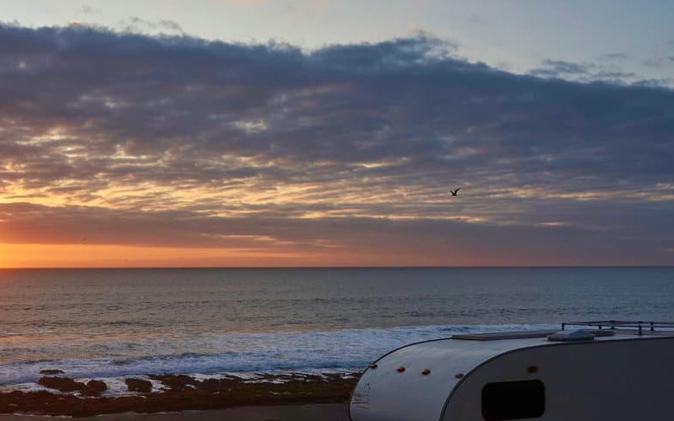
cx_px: 219
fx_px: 863
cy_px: 327
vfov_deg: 27.0
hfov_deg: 42.0
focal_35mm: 47
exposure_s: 1/80
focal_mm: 30
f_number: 6.3
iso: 100
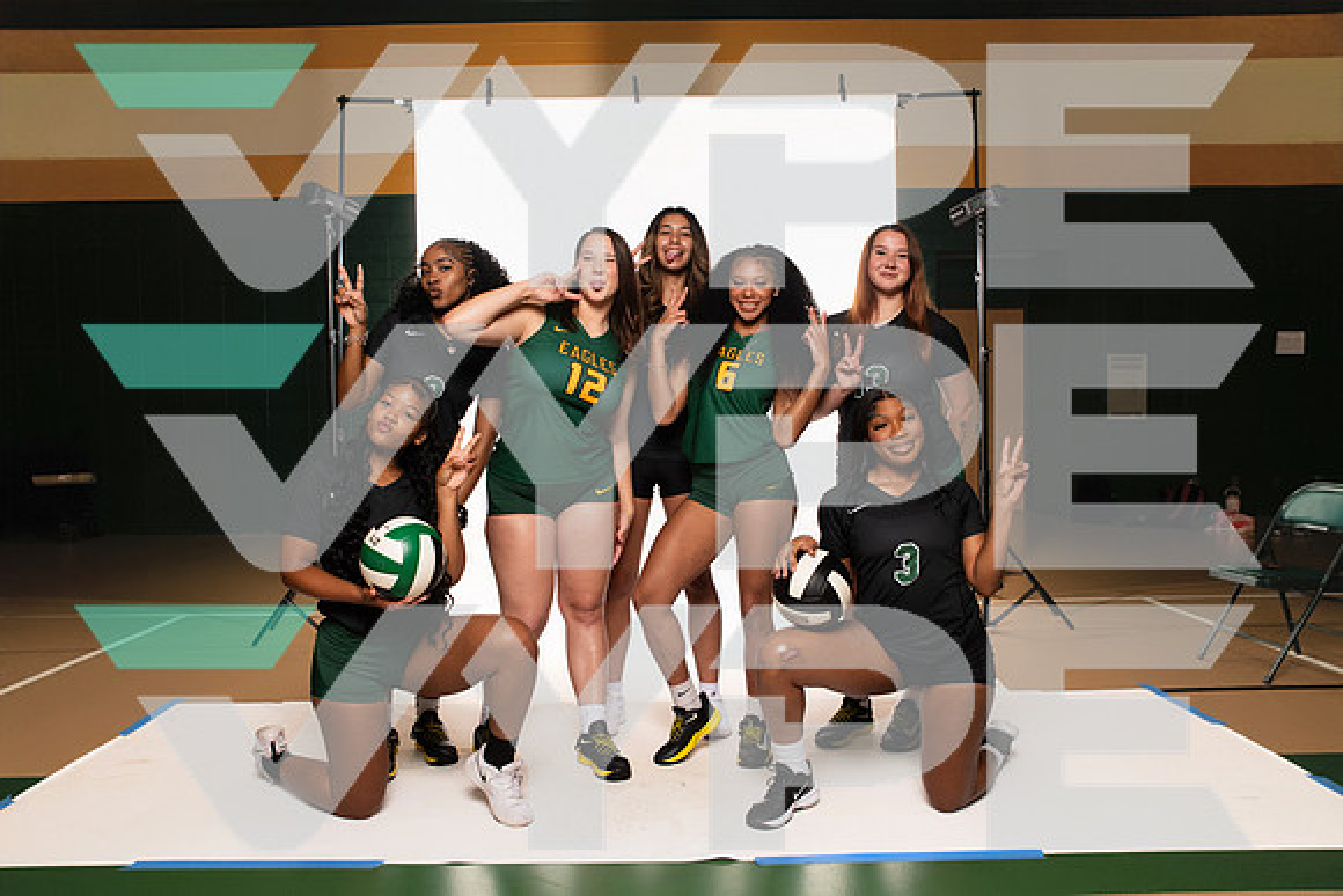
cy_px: 448
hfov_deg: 61.9
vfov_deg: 43.6
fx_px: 1119
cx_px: 672
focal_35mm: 30
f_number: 7.1
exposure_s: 1/320
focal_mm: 30
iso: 800
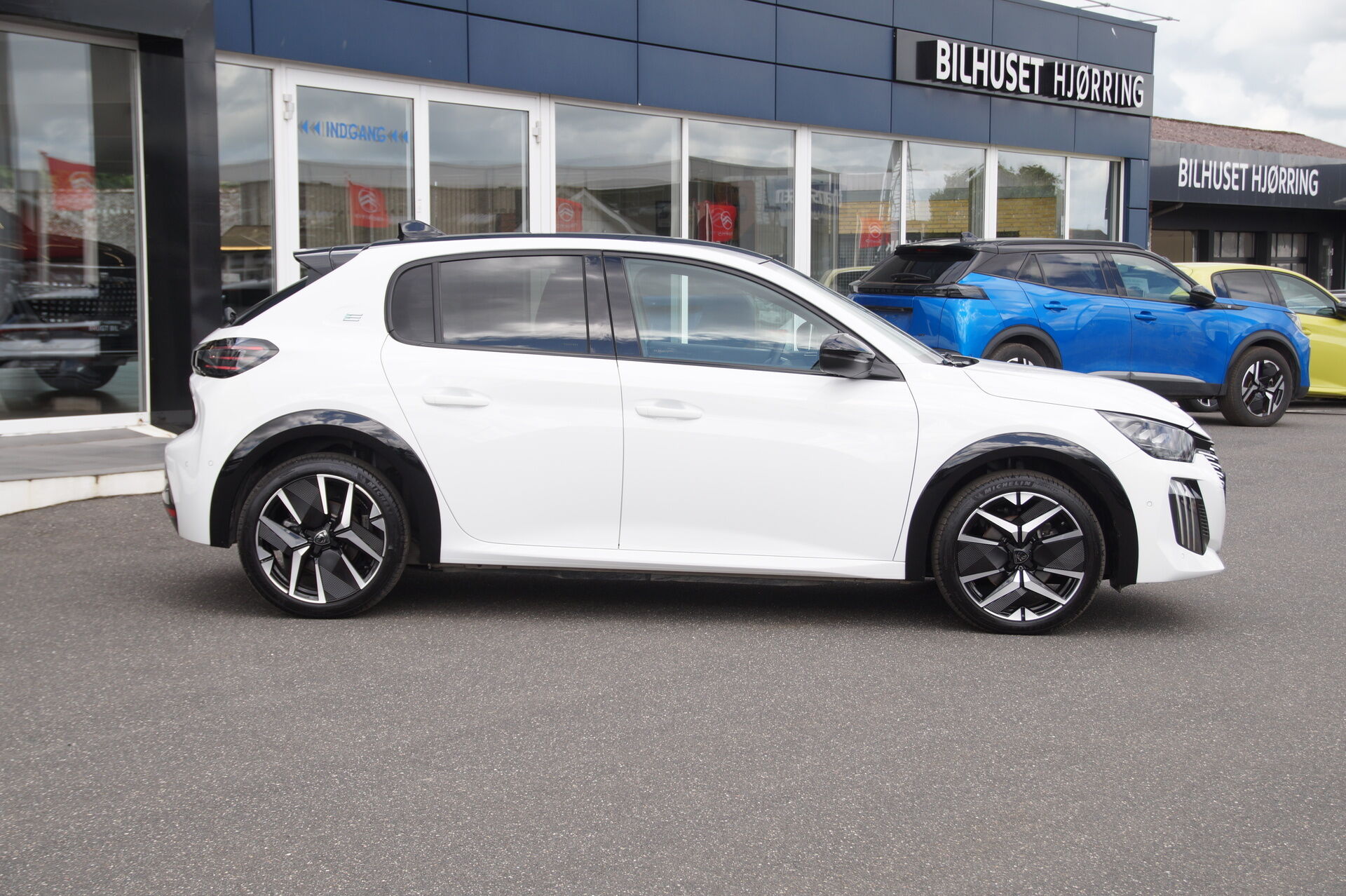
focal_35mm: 68
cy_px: 448
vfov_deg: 20.1
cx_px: 673
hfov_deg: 29.9
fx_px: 2522
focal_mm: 45
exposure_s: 1/125
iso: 100
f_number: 8
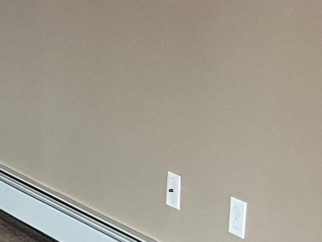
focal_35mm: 123
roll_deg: -0.9
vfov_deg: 11.9
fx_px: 1144
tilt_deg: -5.8
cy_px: -8
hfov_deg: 14.8
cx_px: -178
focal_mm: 5.1
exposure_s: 1/60
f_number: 1.6
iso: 200
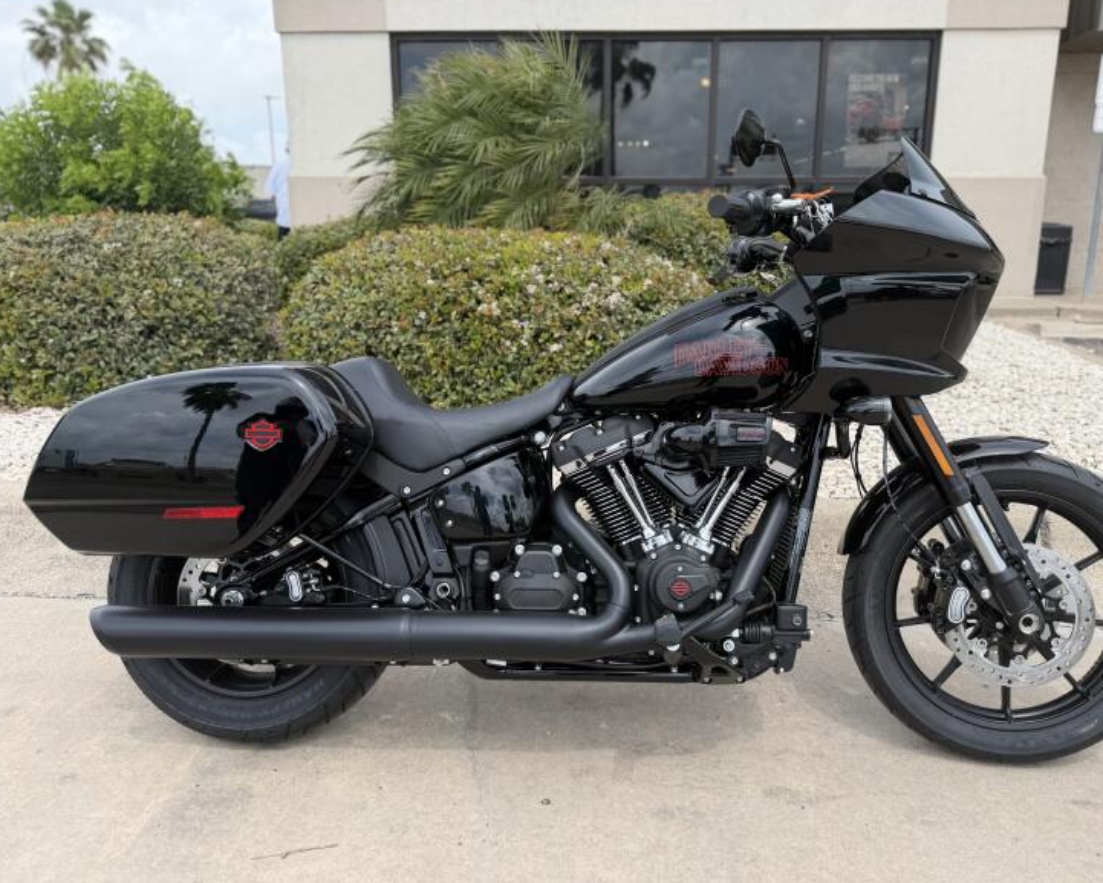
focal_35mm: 26
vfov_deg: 54.9
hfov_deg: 65.9
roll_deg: +0.6
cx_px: 595
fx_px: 849
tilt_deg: -13.7
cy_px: 438
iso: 80
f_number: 1.78
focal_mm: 6.76
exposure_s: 1/2110
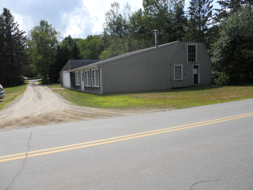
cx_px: 126
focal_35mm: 28
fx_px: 205
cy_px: 95
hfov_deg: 63.4
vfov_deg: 49.7
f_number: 5.4
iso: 80
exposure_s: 1/320
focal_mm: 5
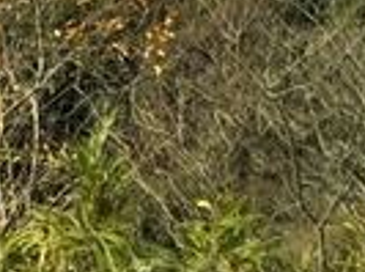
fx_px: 1903
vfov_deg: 7.8
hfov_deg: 10.7
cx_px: -82
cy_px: -297
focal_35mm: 181
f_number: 2.2
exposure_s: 1/757
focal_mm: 4
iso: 25
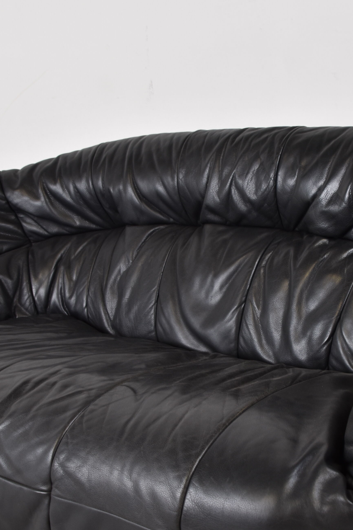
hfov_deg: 23.5
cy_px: 310
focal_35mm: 57
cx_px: 266
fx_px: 838
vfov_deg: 35.0
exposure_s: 1/40
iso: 200
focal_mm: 22
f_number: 3.5
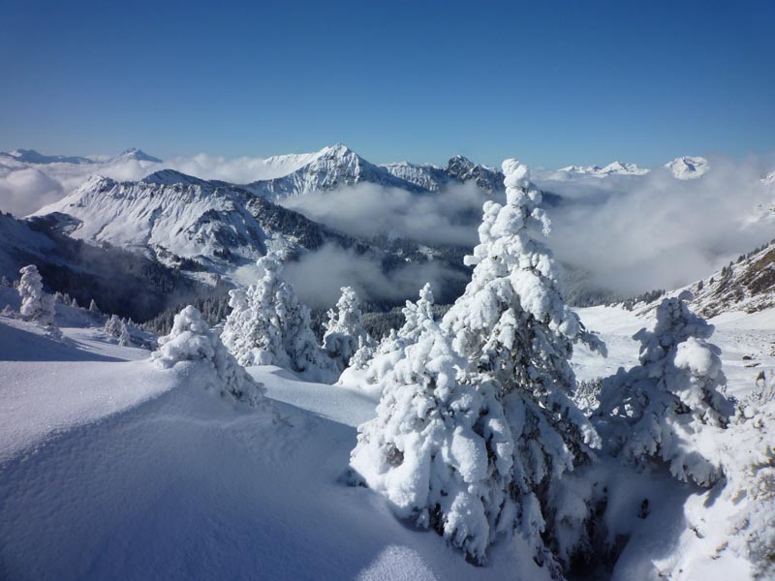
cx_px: 388
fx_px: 560
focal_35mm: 25
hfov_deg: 69.4
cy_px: 290
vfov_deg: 54.9
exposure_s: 1/800
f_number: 5.6
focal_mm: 4.4
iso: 80
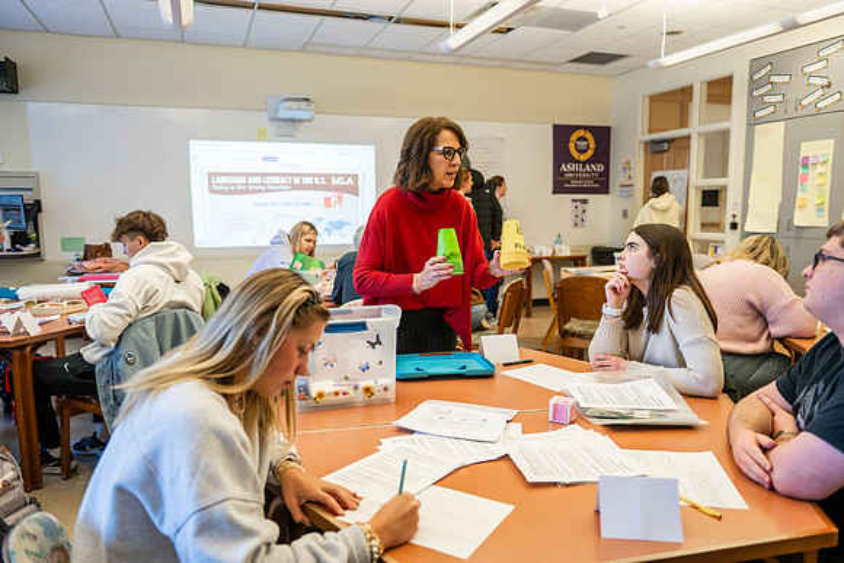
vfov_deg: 48.0
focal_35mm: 27
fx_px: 633
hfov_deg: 67.4
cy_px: 282
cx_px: 422
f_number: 2.8
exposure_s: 1/160
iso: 800
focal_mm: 27
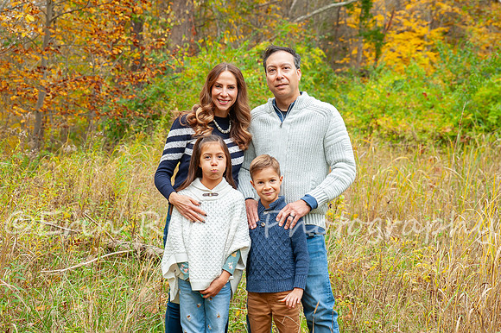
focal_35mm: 66
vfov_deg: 20.6
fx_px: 919
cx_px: 265
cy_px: 158
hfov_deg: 30.5
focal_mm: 55
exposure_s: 1/160
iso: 400
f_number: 4.5
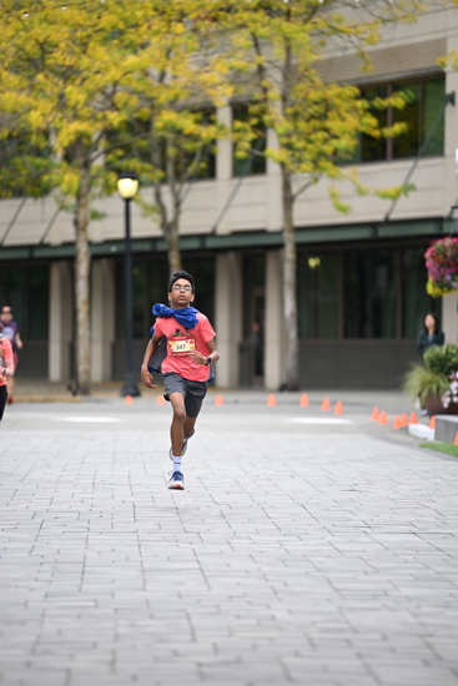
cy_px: 343
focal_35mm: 200
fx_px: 3814
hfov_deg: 6.9
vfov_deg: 10.3
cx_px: 229
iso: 640
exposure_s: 1/2000
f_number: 2.8
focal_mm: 200
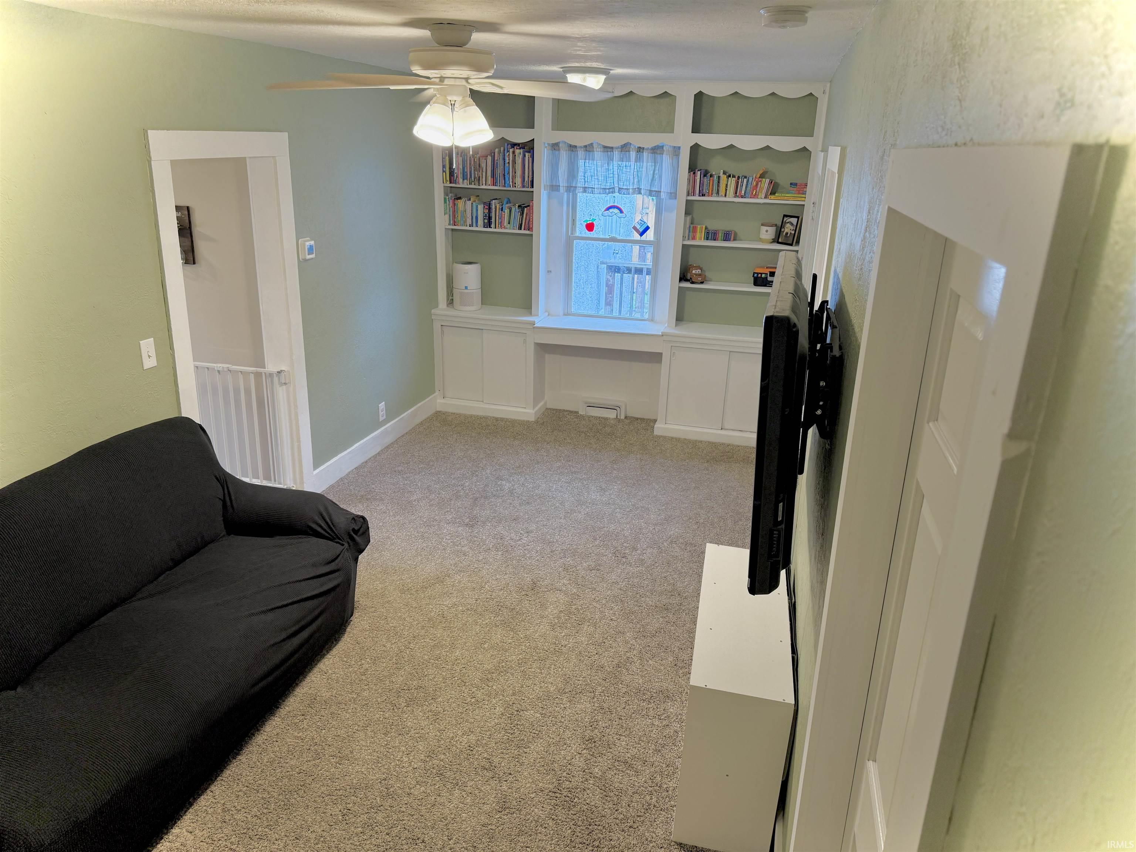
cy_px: 426
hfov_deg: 71.6
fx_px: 788
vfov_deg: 56.8
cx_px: 568
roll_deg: -1.9
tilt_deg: -19.5
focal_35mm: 24
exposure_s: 1/60
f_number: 1.78
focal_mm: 6.76
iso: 125
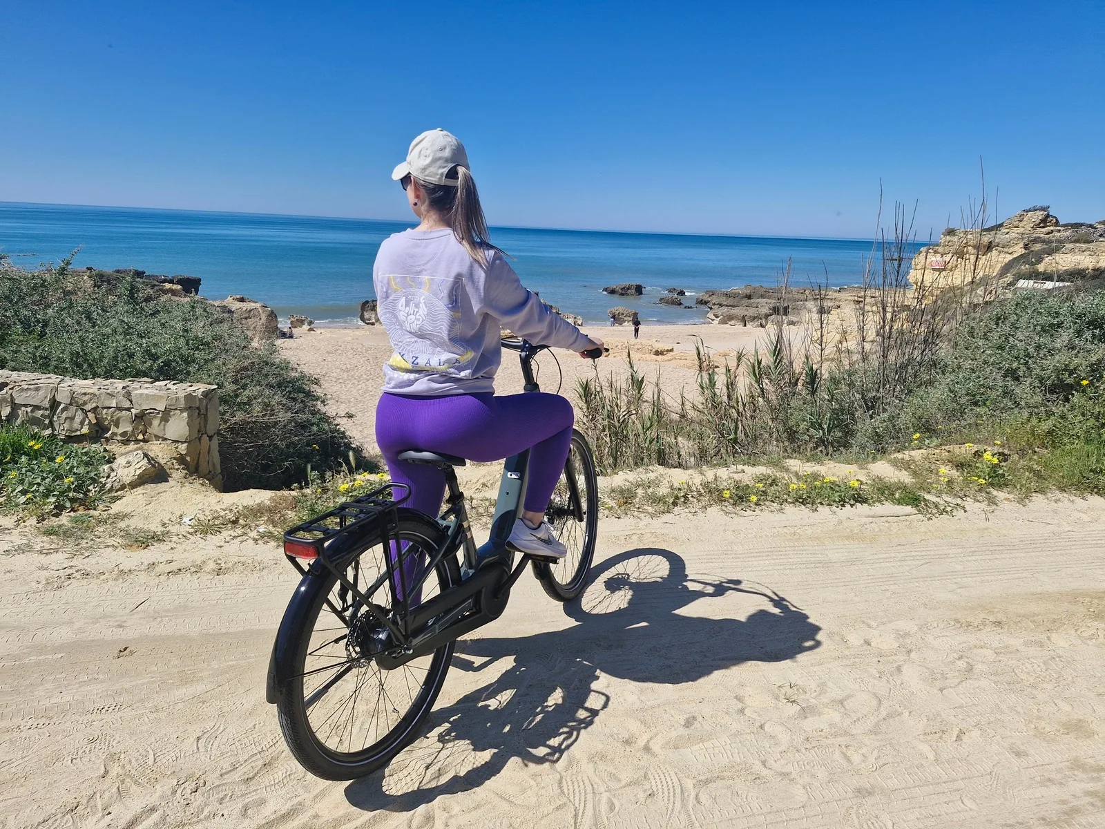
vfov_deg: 58.9
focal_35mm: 23
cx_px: 552
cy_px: 414
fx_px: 734
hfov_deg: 73.9
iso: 50
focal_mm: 5.54
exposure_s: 1/3144
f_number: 1.8
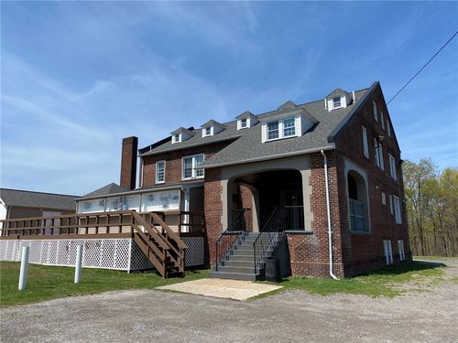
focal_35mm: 26
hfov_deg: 67.3
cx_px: 229
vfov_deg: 53.1
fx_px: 344
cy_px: 172
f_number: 1.8
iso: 32
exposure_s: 1/3610
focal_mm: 4.25
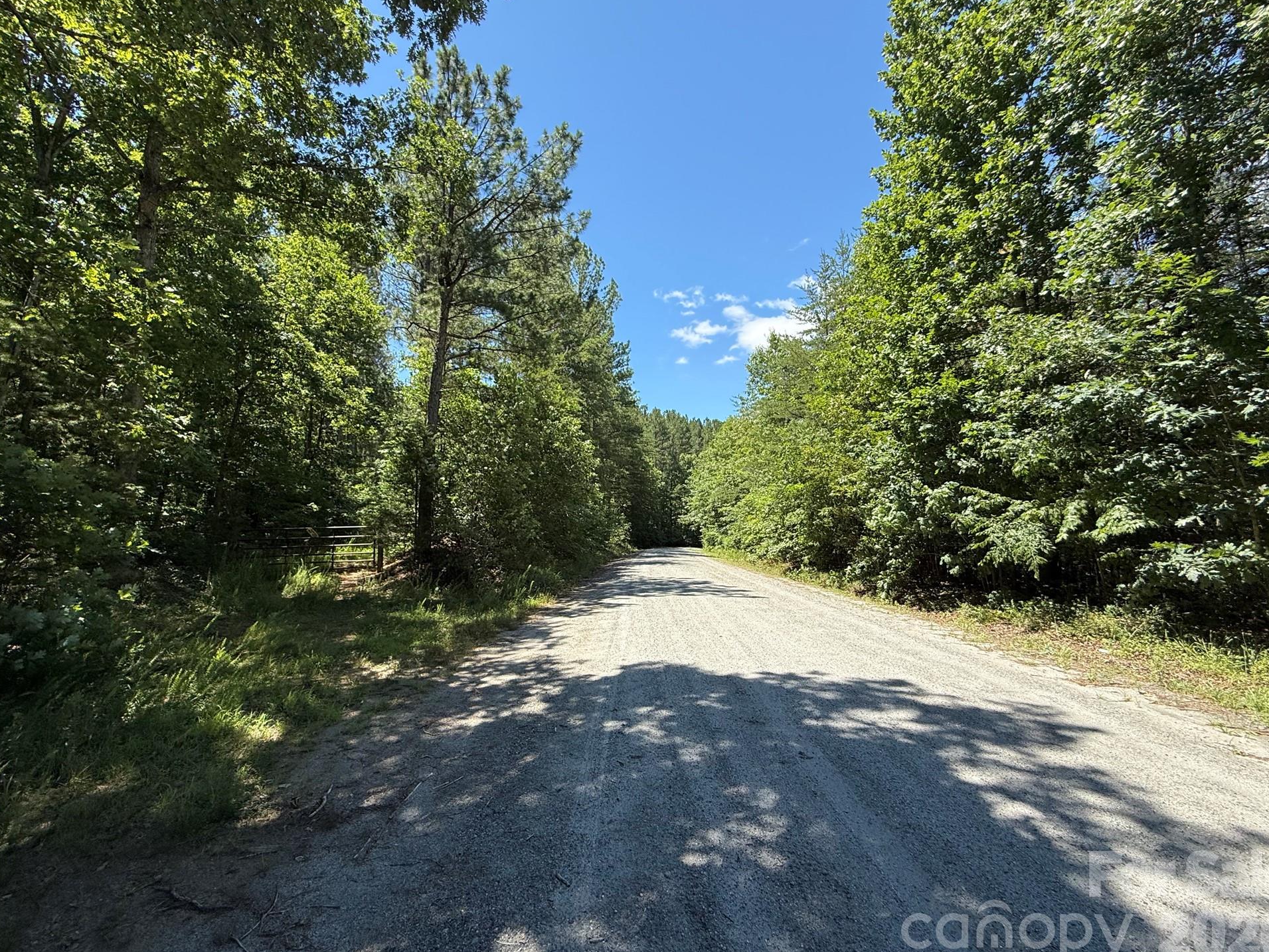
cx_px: 621
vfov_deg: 81.8
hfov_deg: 98.1
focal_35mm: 15
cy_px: 471
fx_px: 550
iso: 50
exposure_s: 1/876
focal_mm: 2.22
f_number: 2.2
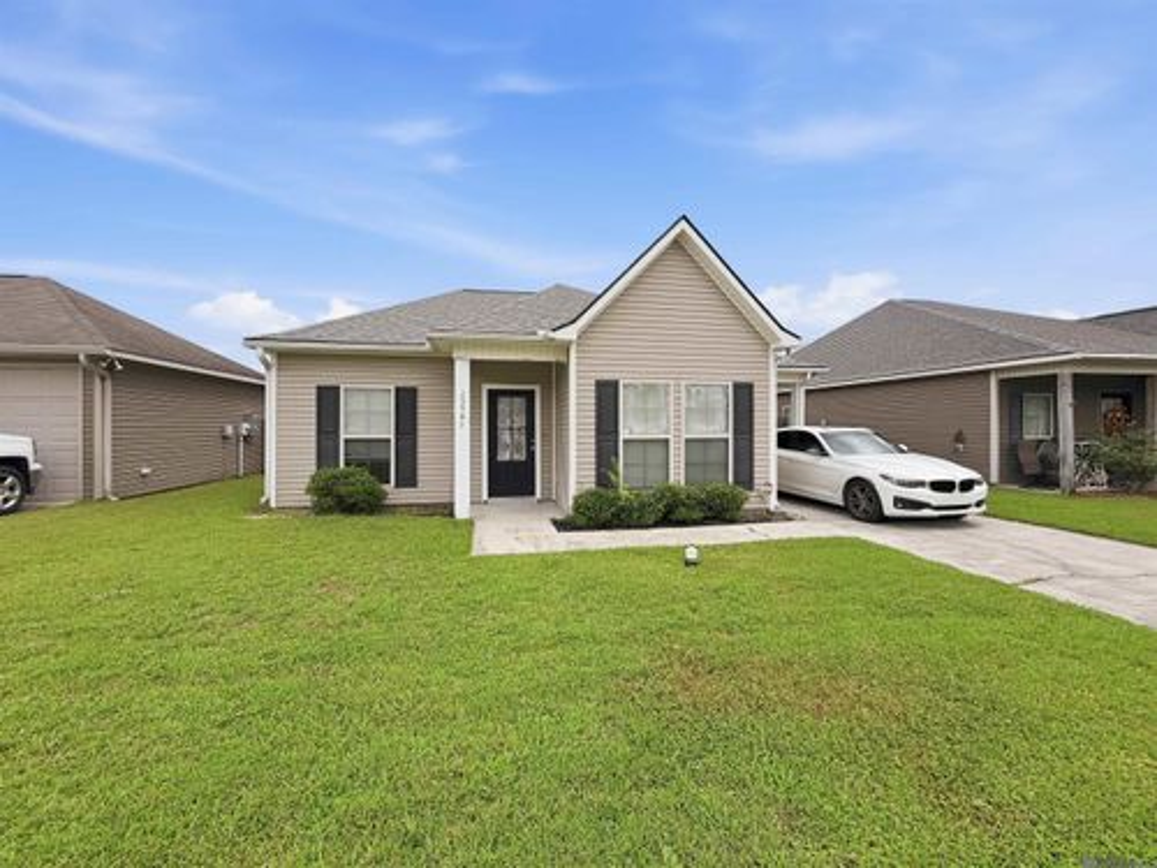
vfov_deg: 85.7
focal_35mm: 14
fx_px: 468
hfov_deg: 102.1
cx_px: 578
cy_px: 434
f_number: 2.2
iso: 20
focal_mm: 2.2
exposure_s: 1/970
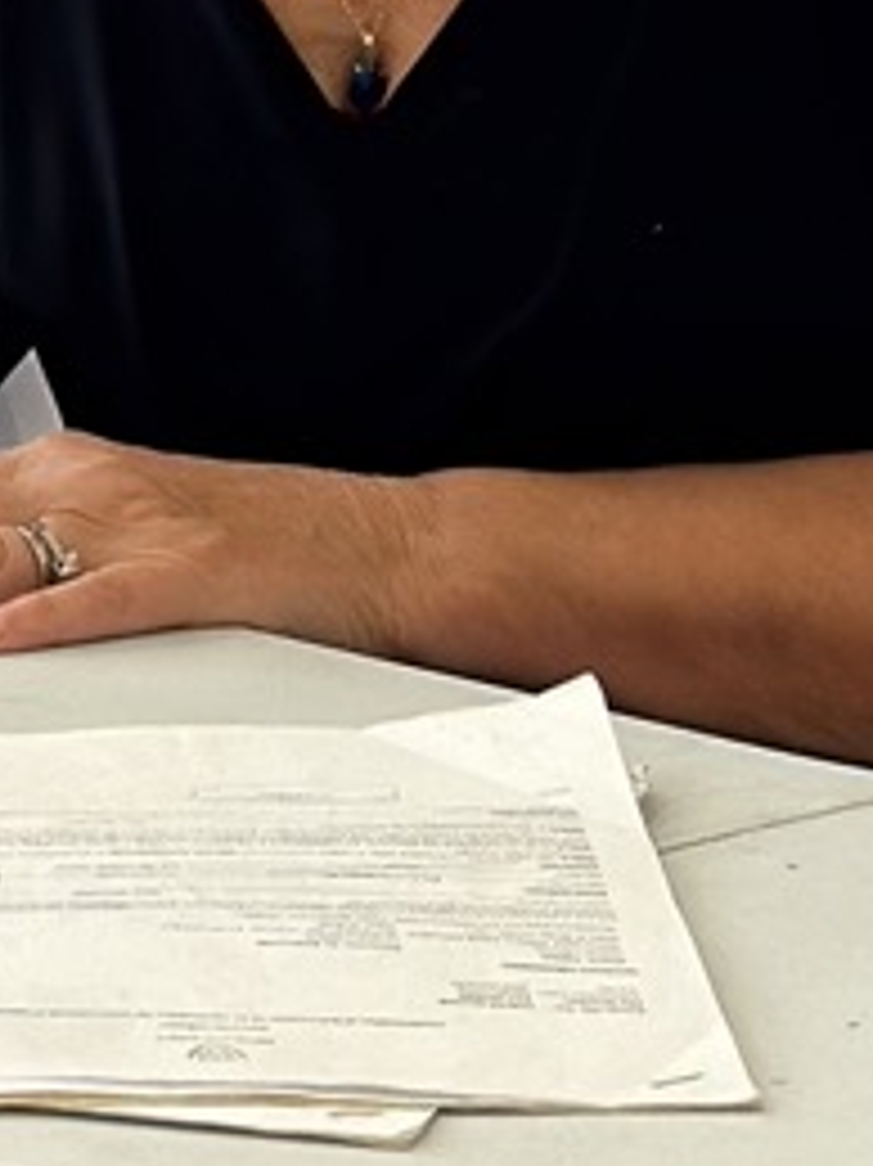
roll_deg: +0.0
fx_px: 7976
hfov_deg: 6.2
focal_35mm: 237
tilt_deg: -1.8
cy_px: -864
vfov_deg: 8.1
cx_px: -238
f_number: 1.78
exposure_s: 1/50
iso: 100
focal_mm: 6.86
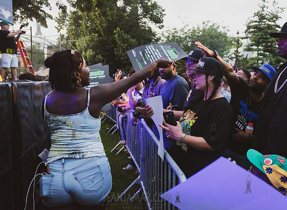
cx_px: 156
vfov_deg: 41.5
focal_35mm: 34
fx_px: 277
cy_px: 96
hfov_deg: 54.7
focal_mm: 28
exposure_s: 1/250
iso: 4000
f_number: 4.5
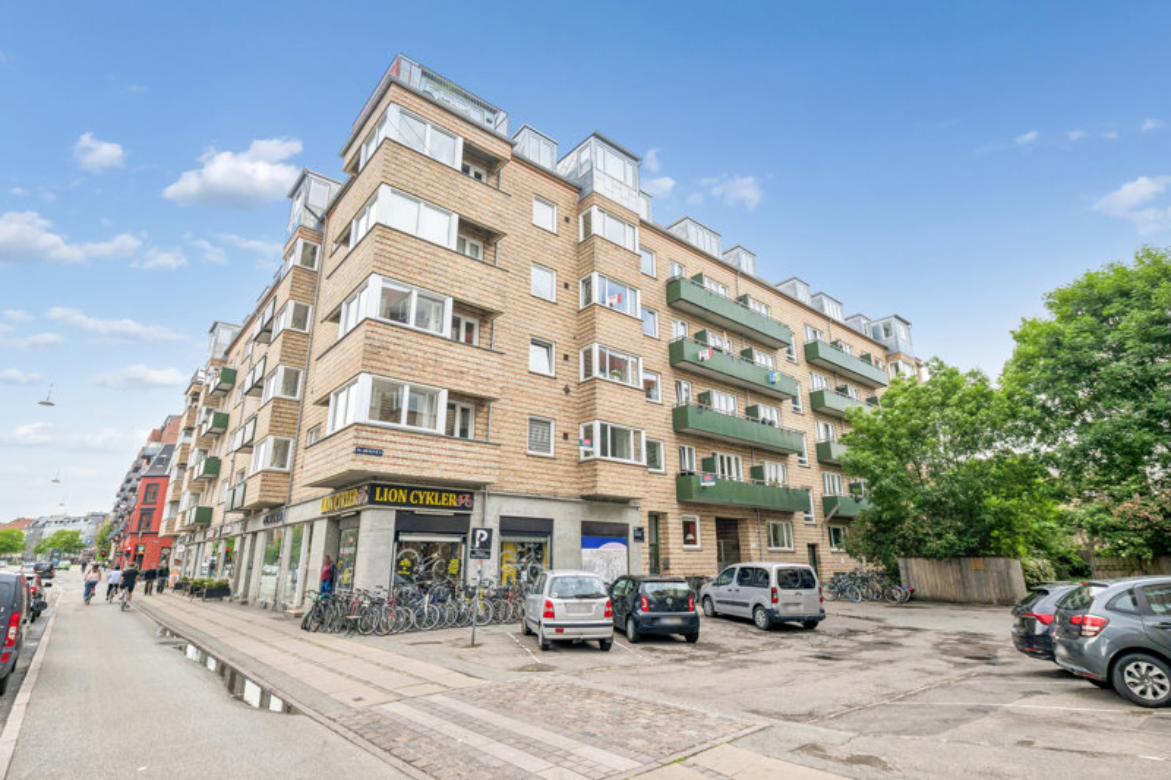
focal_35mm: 18
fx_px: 585
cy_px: 390
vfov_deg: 67.4
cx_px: 586
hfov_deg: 90.0
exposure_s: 1/250
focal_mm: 18
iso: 160
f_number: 7.1
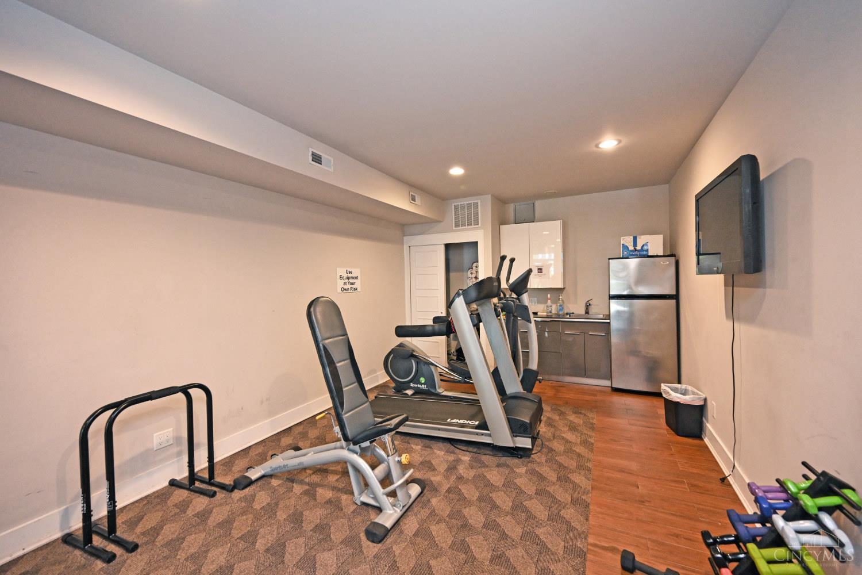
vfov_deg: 81.2
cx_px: 431
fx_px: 335
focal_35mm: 14
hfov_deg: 104.3
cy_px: 288
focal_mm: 14
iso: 2500
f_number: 4
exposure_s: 1/60
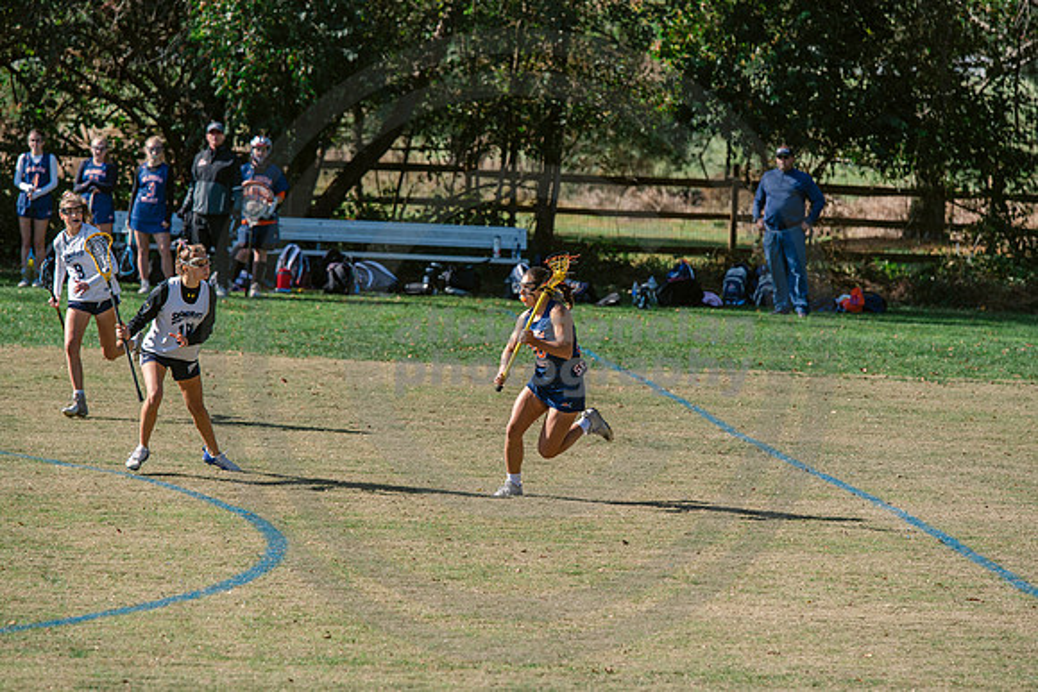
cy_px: 346
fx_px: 5768
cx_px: 519
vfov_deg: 6.9
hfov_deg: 10.3
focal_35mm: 200
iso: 250
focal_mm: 200
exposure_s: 1/1250
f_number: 4.5
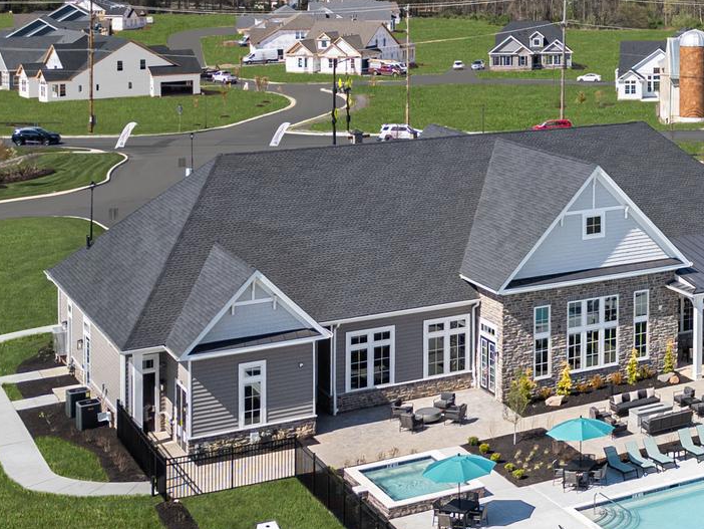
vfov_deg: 20.9
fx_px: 1424
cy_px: 364
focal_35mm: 70
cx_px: 889
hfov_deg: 24.6
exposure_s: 1/3200
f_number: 1.7
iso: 110
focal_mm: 6.72
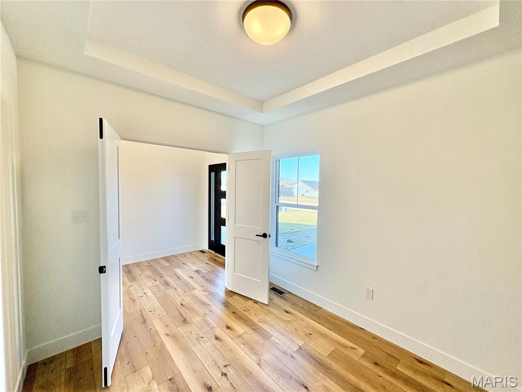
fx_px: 211
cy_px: 196
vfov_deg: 85.7
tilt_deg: -2.2
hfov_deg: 102.1
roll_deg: -0.7
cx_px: 261
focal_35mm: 14
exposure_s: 1/133
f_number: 2.2
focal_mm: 2.22
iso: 80
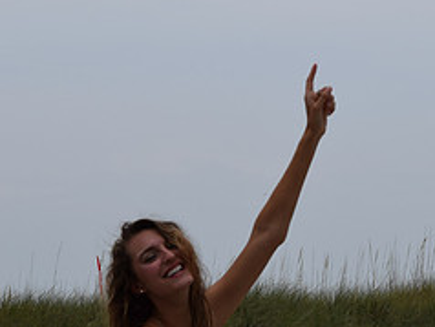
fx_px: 2430
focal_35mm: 193
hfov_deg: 10.2
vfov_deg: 7.7
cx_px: 310
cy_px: -4
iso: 200
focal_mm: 55
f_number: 9
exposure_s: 1/320
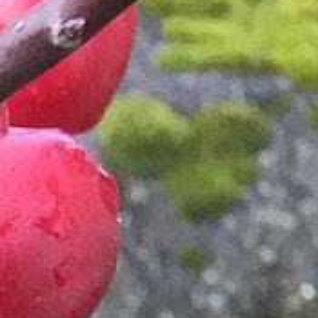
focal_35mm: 234
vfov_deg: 6.8
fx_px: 2432
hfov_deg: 6.1
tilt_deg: -19.8
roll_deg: -2.6
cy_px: 950
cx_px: -1018
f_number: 2.2
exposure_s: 1/33
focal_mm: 4.15
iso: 40
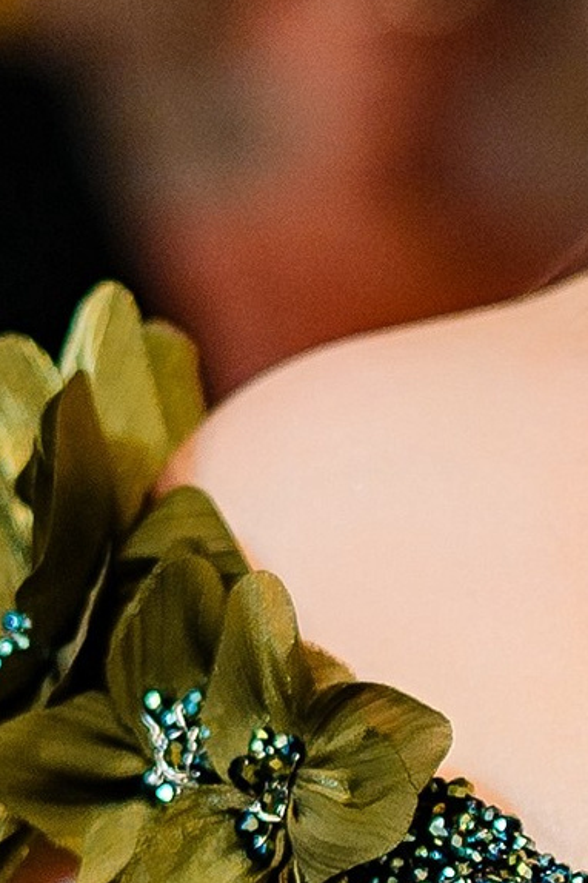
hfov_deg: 4.1
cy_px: 1137
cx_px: 1219
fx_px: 8207
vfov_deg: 6.1
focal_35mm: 335
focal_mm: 50
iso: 640
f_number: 1.4
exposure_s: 1/200
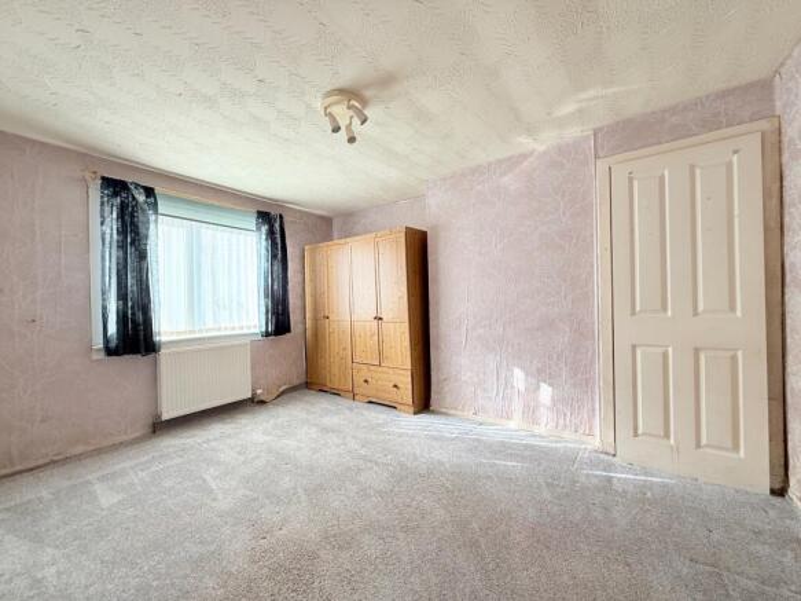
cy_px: 300
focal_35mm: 14
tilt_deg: +0.1
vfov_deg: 85.7
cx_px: 400
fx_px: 324
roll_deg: +0.5
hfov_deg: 102.1
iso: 64
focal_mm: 2.22
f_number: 2.2
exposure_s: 1/111
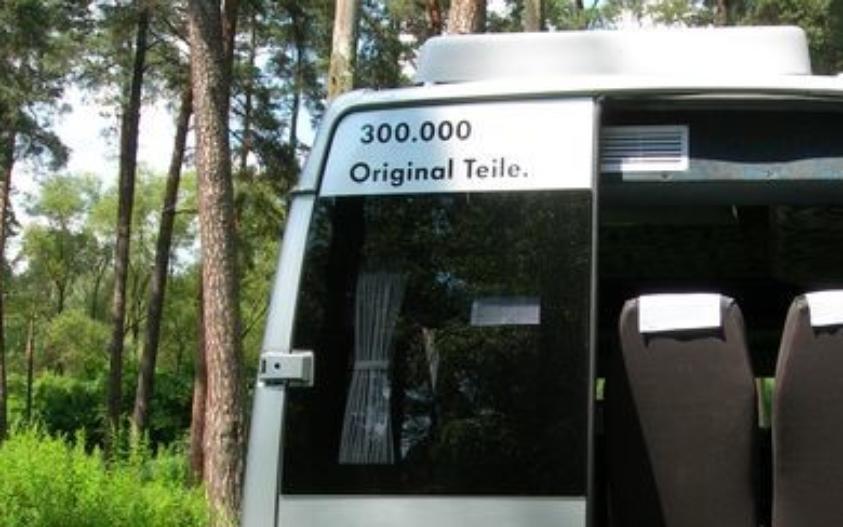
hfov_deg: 32.5
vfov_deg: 20.6
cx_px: 597
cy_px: 449
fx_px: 1425
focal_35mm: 62
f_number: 4.8
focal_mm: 7.8
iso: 50
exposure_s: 1/167
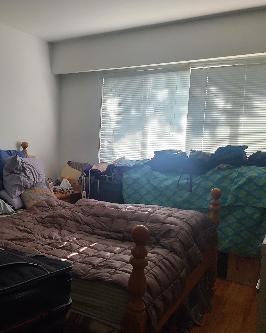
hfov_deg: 41.7
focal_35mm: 34
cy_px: 166
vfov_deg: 52.8
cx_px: 58
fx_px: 335
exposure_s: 1/120
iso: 80
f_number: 1.8
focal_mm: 5.4
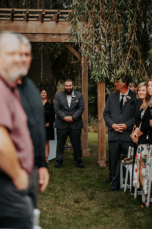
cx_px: 76
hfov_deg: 12.2
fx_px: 711
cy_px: 114
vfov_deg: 18.3
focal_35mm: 112
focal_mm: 112
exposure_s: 1/1000
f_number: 2.8
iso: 400
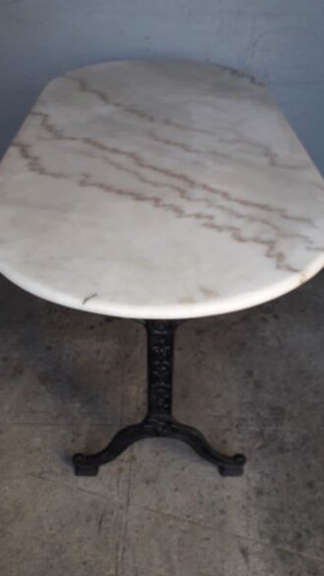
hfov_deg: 38.9
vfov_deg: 64.3
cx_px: 151
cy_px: 288
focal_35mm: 30
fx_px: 458
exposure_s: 1/100
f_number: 1.9
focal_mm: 3.6
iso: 40
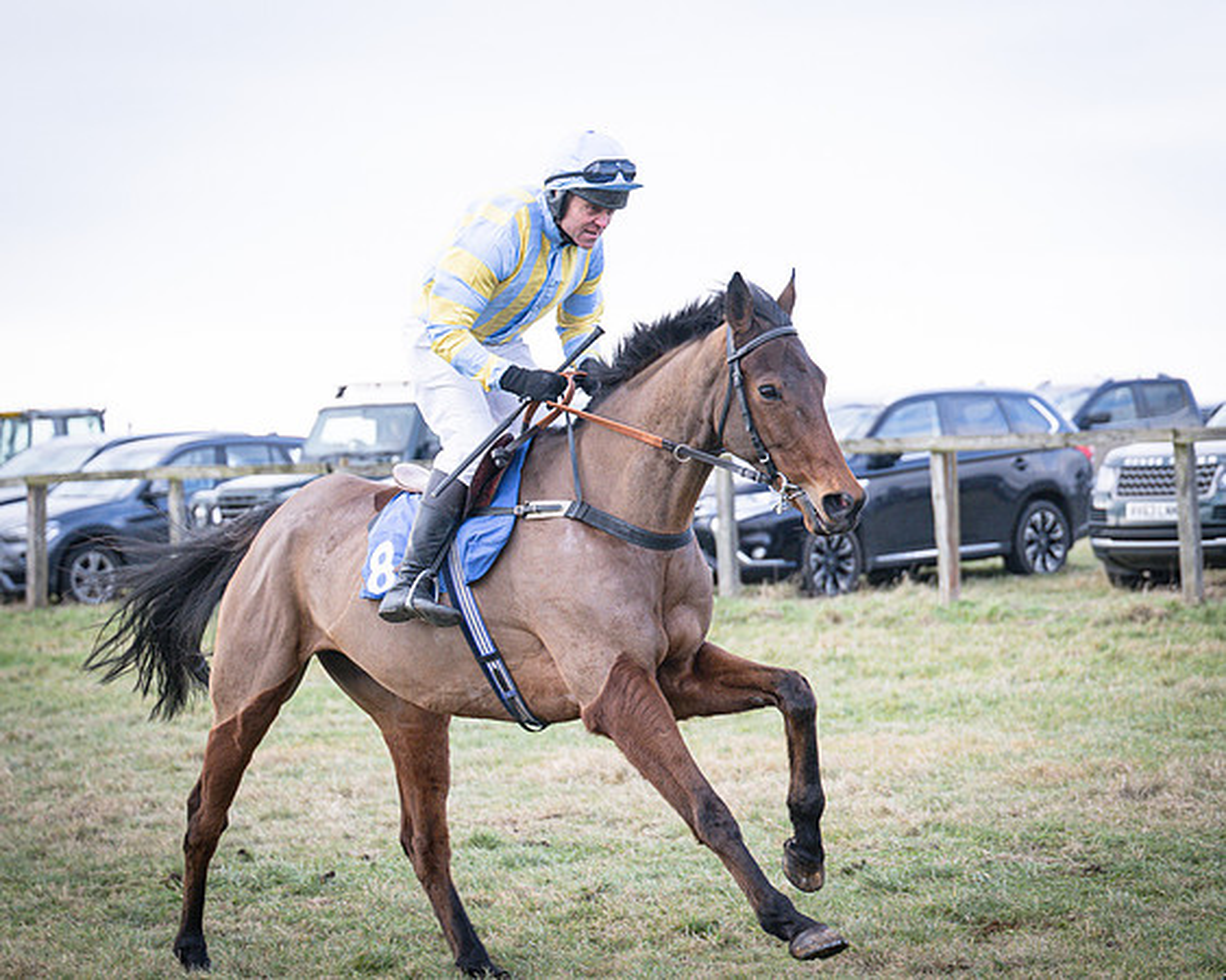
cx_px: 626
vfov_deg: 13.0
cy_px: 490
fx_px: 4291
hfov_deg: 16.3
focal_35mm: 118
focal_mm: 70
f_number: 2.8
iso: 400
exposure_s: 1/1600
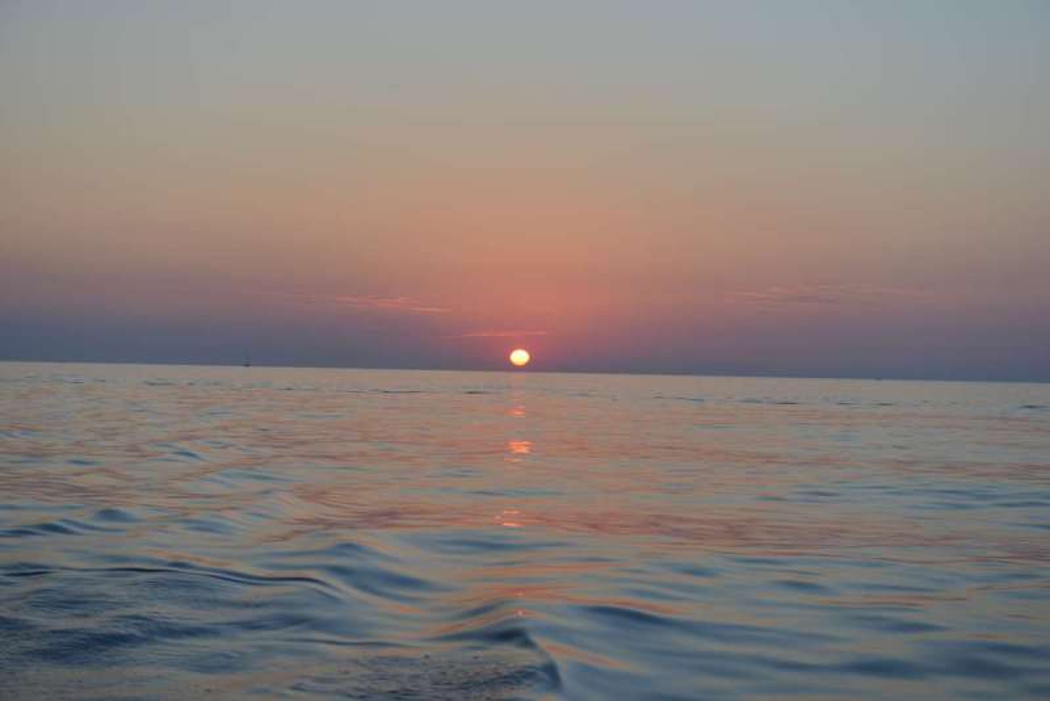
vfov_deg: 21.9
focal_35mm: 62
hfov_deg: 32.4
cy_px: 350
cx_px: 525
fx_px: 1809
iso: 125
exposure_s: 1/80
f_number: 4.5
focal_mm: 62
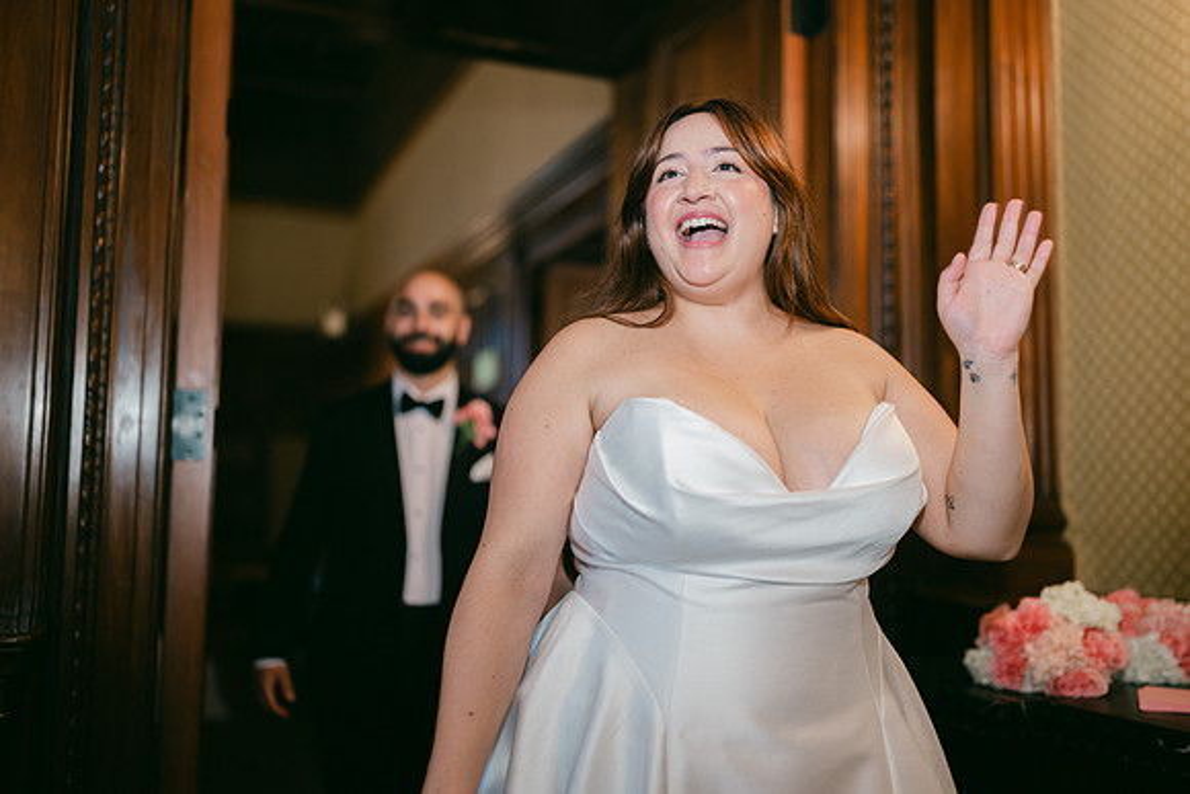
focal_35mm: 35
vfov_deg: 37.9
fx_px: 1157
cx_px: 595
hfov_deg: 54.4
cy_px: 397
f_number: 1.2
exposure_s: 1/125
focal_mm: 35
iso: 640
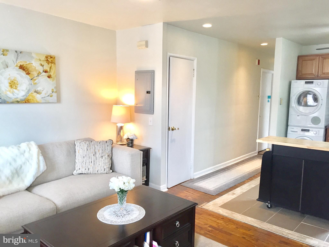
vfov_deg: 48.2
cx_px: 164
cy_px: 124
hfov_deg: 61.7
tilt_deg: -5.6
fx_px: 276
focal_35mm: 29
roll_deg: -1.2
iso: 40
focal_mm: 4.15
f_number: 2.2
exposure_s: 1/30
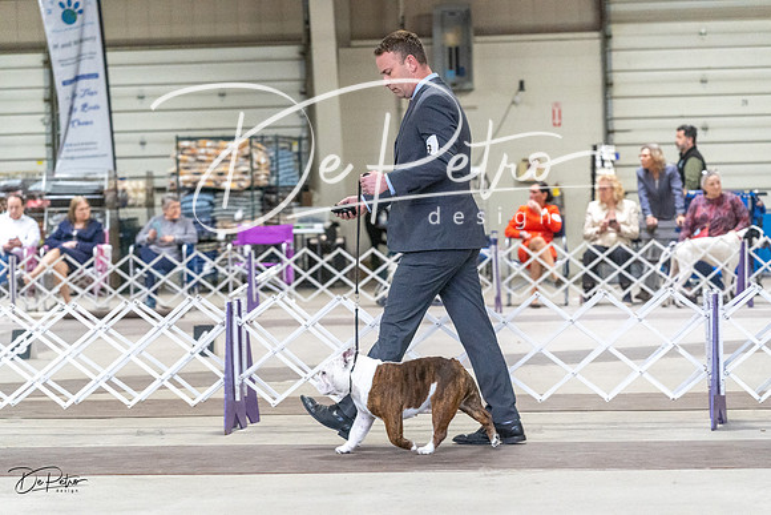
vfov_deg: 11.6
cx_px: 386
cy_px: 258
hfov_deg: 17.3
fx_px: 2528
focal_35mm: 118
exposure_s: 1/320
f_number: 4.5
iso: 6400
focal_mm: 118
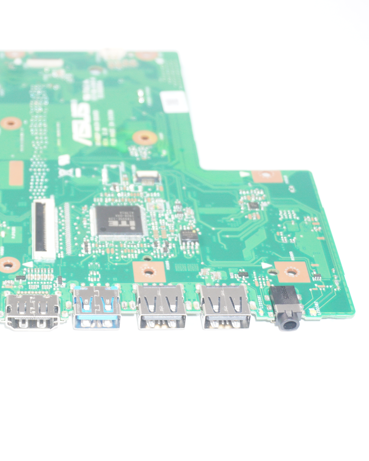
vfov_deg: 23.9
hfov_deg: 18.8
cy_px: 244
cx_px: 21
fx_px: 1089
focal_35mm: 80
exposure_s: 1/160
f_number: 5.6
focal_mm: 35
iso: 400
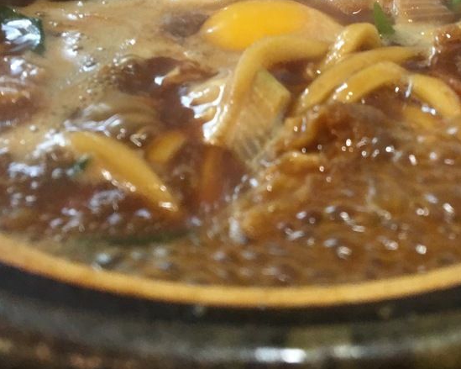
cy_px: 120
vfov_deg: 35.3
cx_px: 287
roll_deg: -2.1
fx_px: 573
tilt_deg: -33.6
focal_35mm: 42
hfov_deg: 43.5
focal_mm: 4.15
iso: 250
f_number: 2.2
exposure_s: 1/30
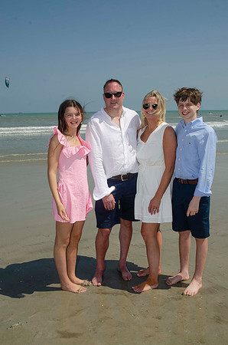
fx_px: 344
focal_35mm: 36
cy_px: 172
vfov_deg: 53.2
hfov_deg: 36.7
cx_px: 114
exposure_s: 1/250
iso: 100
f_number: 10
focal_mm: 24
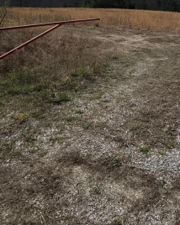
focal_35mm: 34
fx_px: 227
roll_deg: -0.8
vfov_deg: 47.8
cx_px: 158
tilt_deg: -5.9
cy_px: 25
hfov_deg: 40.4
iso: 40
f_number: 2.2
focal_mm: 2.22
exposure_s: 1/4367
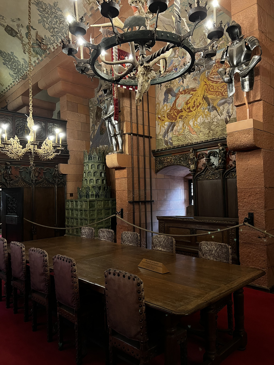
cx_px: 137
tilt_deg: +1.9
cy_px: 182
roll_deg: +2.0
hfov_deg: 53.1
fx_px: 274
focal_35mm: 26
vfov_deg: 67.3
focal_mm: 5.7
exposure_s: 1/25
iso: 500
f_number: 1.5
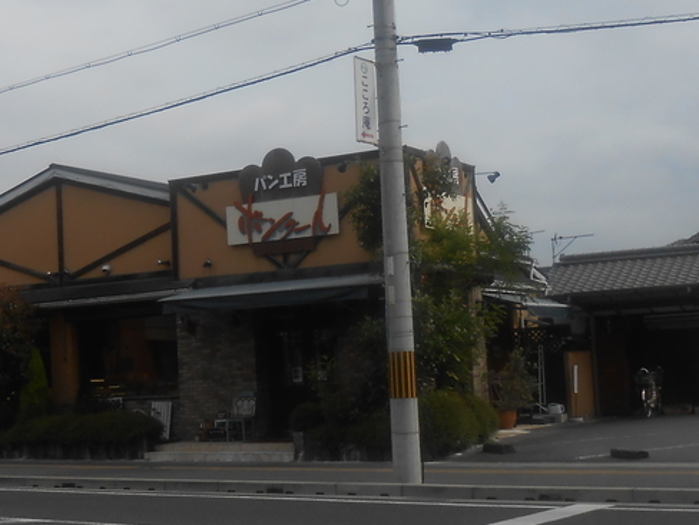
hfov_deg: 29.9
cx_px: 202
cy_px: 240
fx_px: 1292
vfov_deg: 22.9
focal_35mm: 64
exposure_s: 1/1250
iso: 80
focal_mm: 4.6
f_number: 3.5
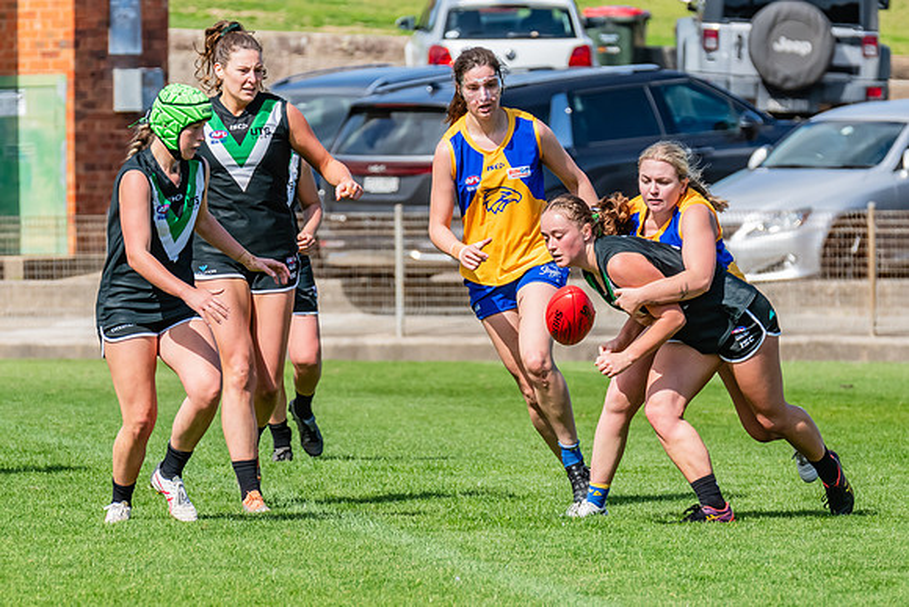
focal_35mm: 489
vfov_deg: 2.8
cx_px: 569
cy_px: 380
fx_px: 12362
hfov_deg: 4.2
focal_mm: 310
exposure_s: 1/1600
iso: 800
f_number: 9
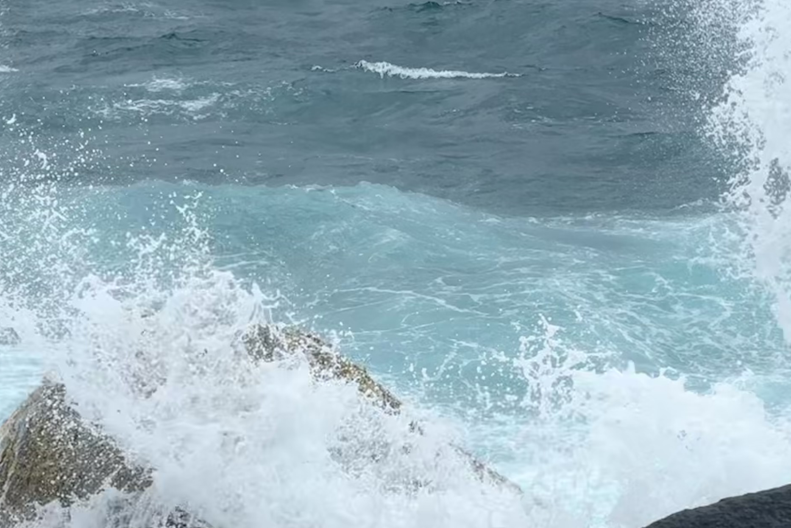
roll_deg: -0.5
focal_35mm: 173
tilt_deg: -5.9
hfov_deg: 11.8
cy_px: 151
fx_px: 3801
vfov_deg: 7.9
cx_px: 152
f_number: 2.8
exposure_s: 1/536
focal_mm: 9
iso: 25
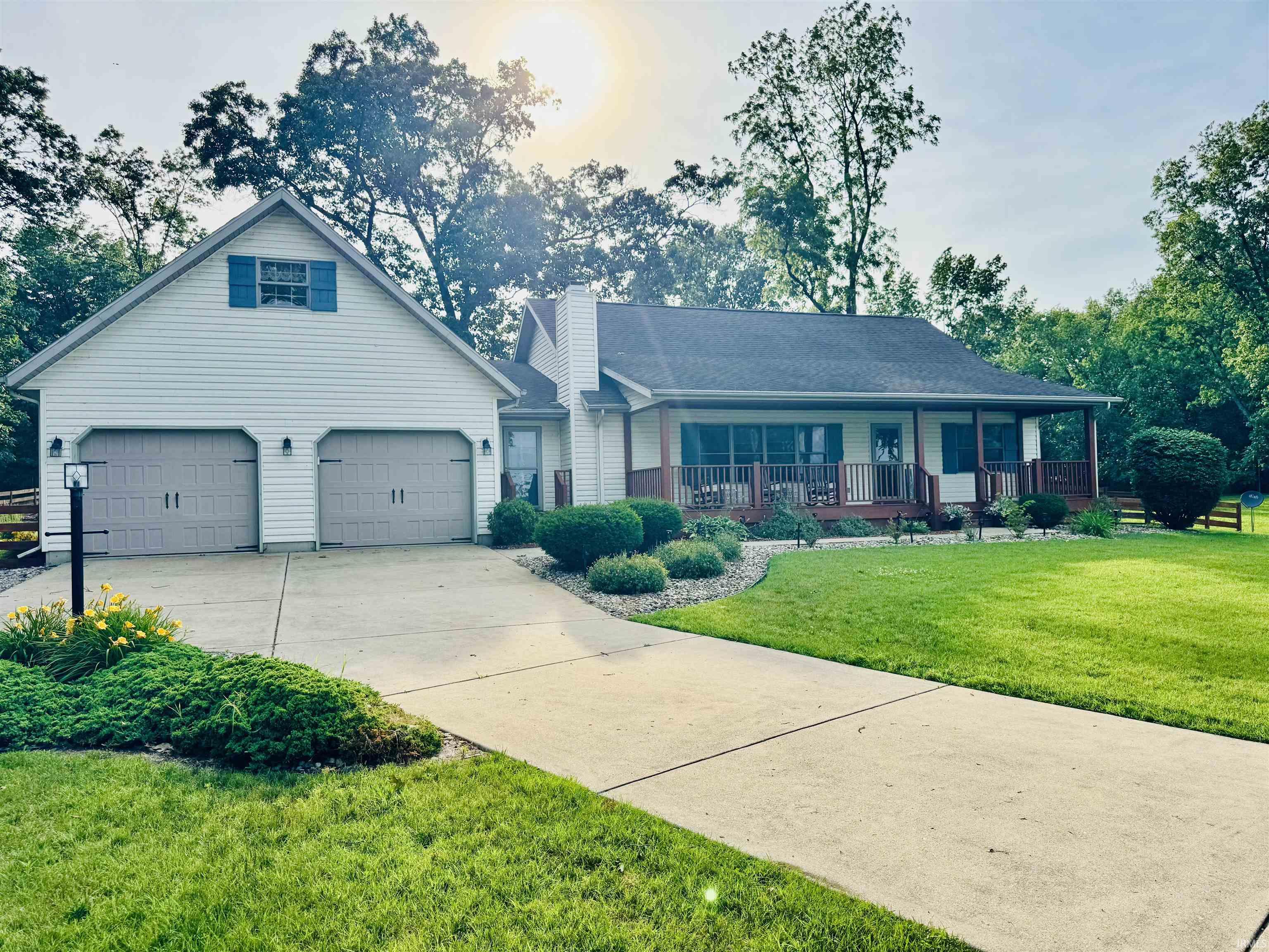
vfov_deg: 56.8
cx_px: 634
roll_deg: +1.3
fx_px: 880
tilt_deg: +1.7
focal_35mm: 24
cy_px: 476
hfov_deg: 71.6
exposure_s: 1/4049
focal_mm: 6.76
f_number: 1.78
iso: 80
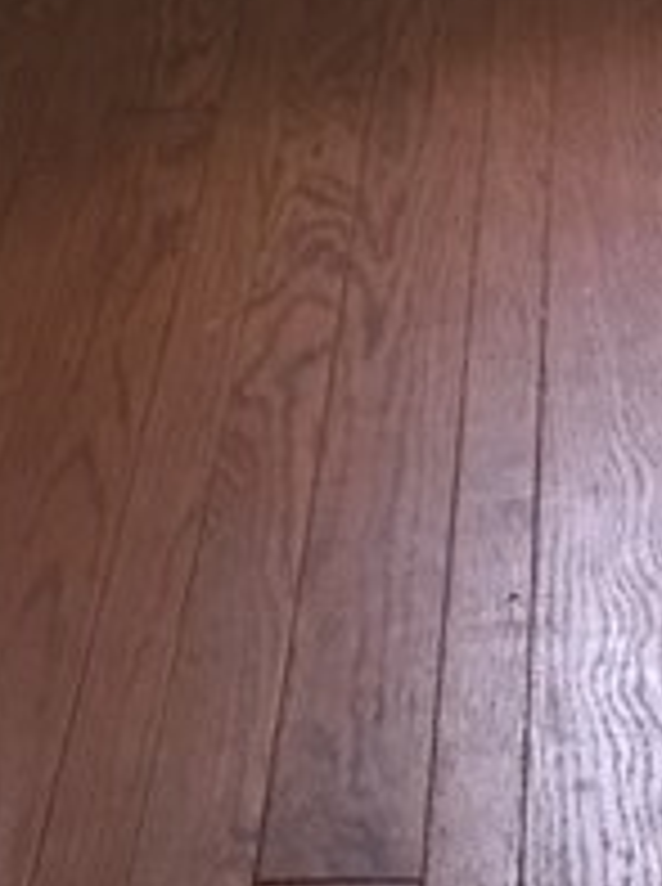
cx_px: 455
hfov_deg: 9.8
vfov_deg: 12.4
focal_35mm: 151
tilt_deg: -12.8
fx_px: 3863
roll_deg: +2.8
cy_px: -468
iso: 160
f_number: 2.2
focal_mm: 4.15
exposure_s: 1/30
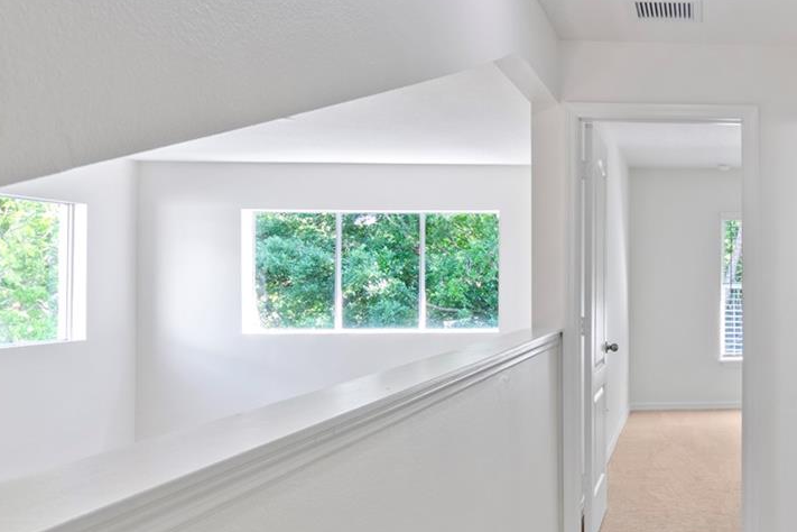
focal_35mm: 37
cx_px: 744
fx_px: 822
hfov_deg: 45.8
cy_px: 297
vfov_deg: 35.8
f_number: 4.2
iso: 100
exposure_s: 1/4
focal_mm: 11
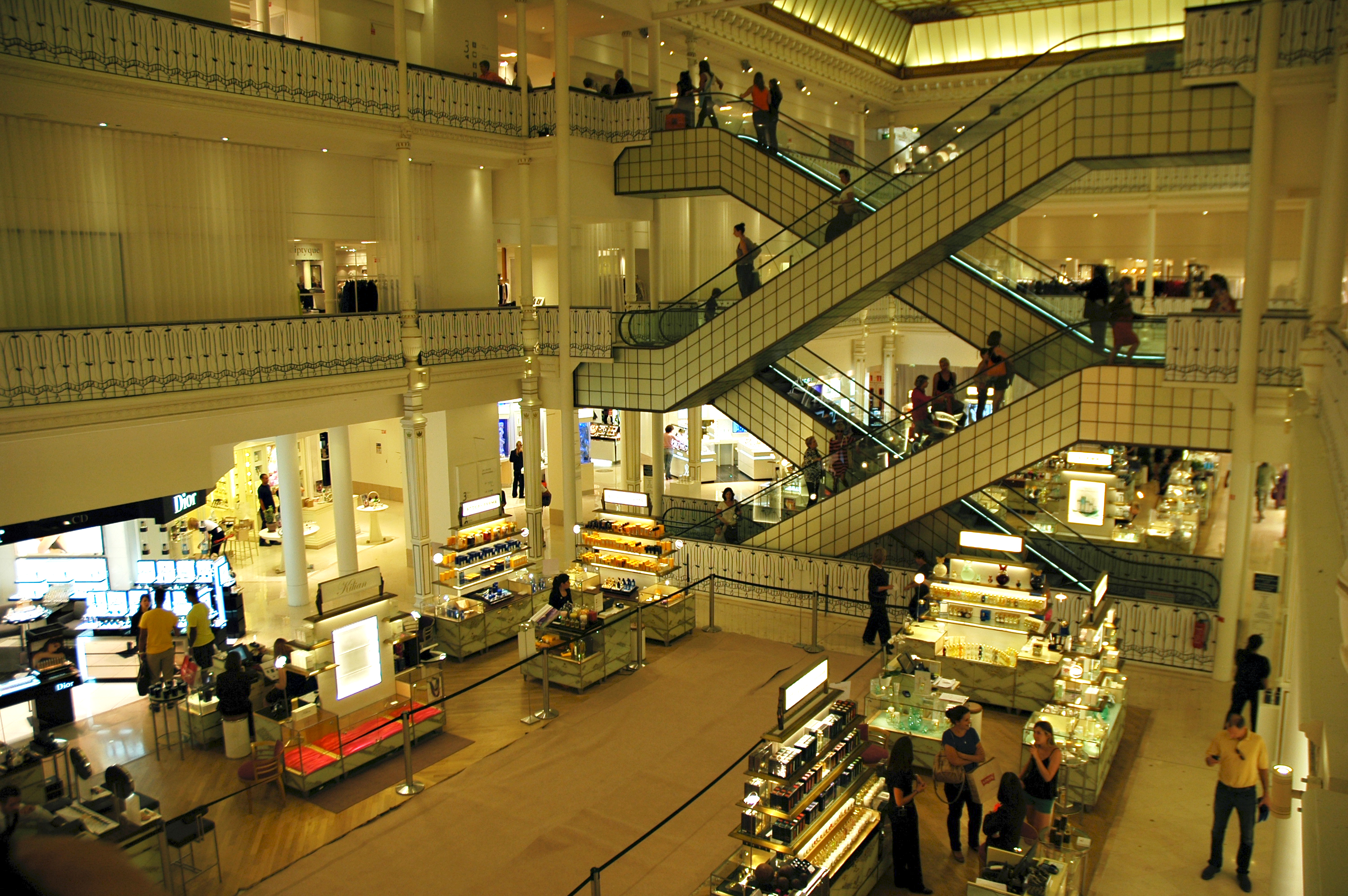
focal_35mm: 27
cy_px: 448
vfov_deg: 47.8
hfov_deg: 67.4
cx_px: 674
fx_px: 1010
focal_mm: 18
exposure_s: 1/60
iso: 200
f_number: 4
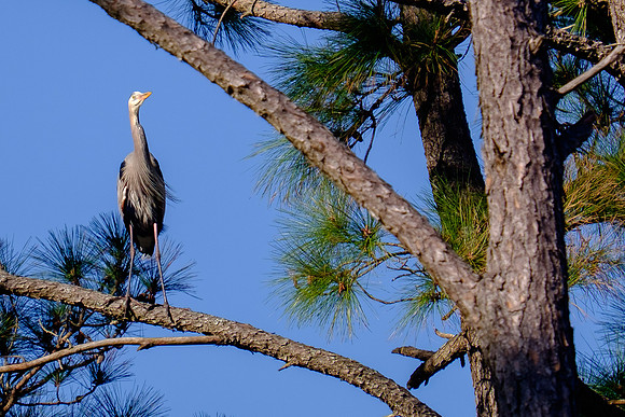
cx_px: 139
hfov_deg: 3.0
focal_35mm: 678
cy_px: 171
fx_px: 11780
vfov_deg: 2.0
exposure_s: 1/1000
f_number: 4.8
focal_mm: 200
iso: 200
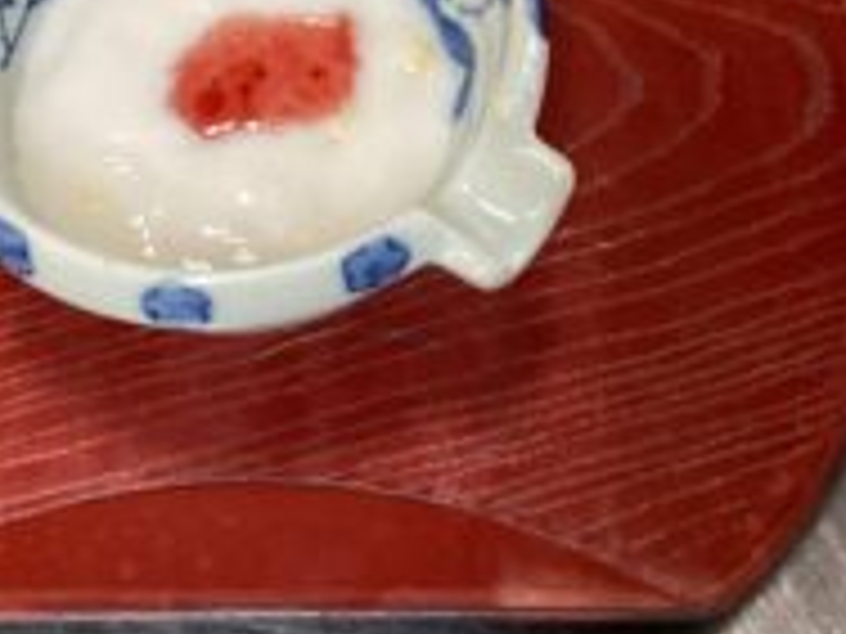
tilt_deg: -62.4
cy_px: 128
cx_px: 335
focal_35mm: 62
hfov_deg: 31.1
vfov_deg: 23.3
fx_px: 1515
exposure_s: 1/60
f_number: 2.4
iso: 250
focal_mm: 3.3
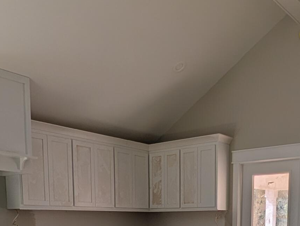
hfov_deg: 44.5
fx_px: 364
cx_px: 181
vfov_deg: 29.3
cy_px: 277
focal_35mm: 42
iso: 51
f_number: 1.7
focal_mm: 2.02
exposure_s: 1/522
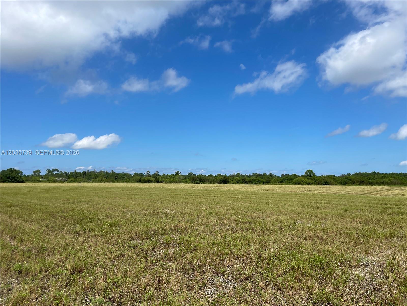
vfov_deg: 53.1
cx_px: 204
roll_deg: -0.6
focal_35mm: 26
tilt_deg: +4.6
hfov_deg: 67.3
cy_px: 153
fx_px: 306
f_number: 1.6
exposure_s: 1/2092
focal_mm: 4.2
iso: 32
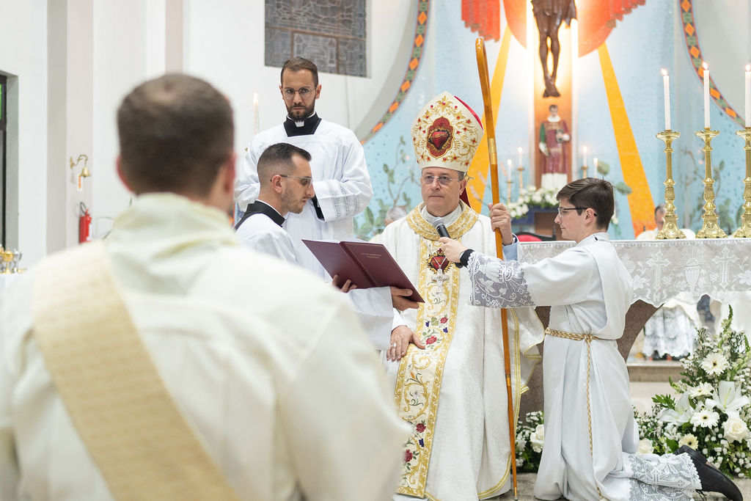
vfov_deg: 25.8
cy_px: 250
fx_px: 1094
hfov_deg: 37.9
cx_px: 376
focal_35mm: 52
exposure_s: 1/160
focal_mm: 35
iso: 1000
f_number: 2
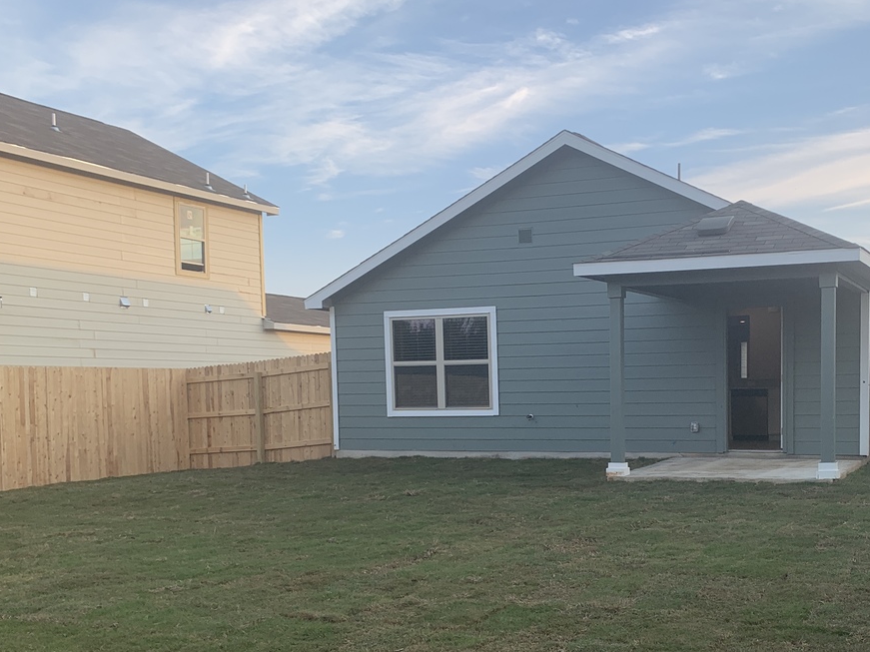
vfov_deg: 33.3
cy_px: 442
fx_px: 1081
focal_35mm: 43
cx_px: 579
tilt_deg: -2.8
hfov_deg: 43.3
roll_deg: +0.4
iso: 25
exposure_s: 1/381
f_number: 1.8
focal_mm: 4.25
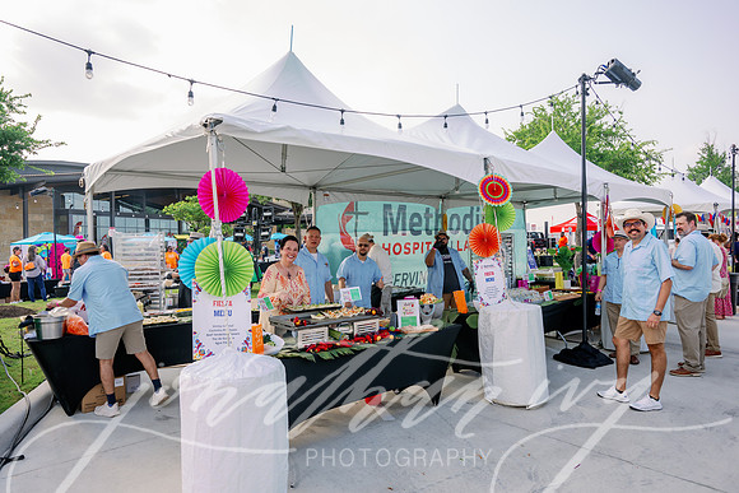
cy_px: 246
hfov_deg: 73.7
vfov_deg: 53.2
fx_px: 493
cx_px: 370
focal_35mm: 24
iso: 200
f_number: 4.5
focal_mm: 24
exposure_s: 1/500
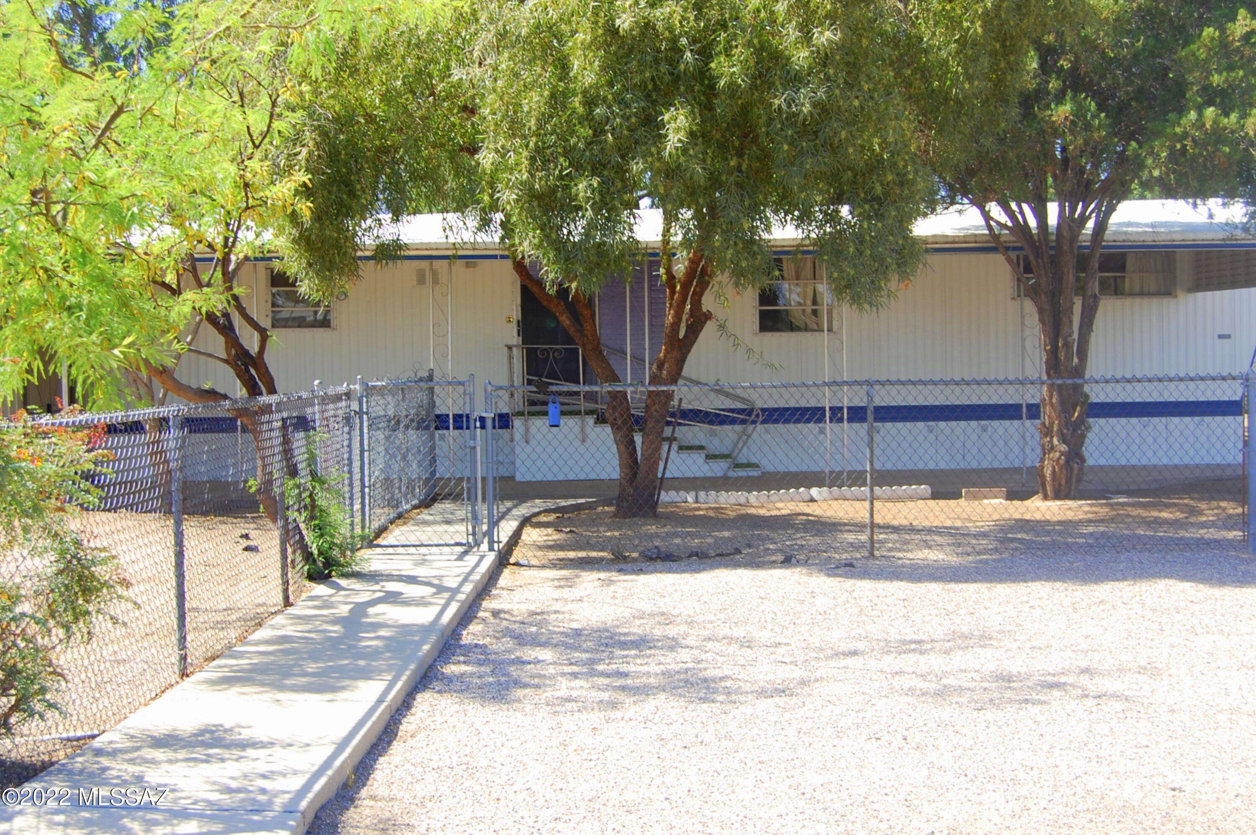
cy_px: 418
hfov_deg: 42.4
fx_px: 1621
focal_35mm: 46
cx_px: 628
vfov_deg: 28.9
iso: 200
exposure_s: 1/200
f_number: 7.1
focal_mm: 31
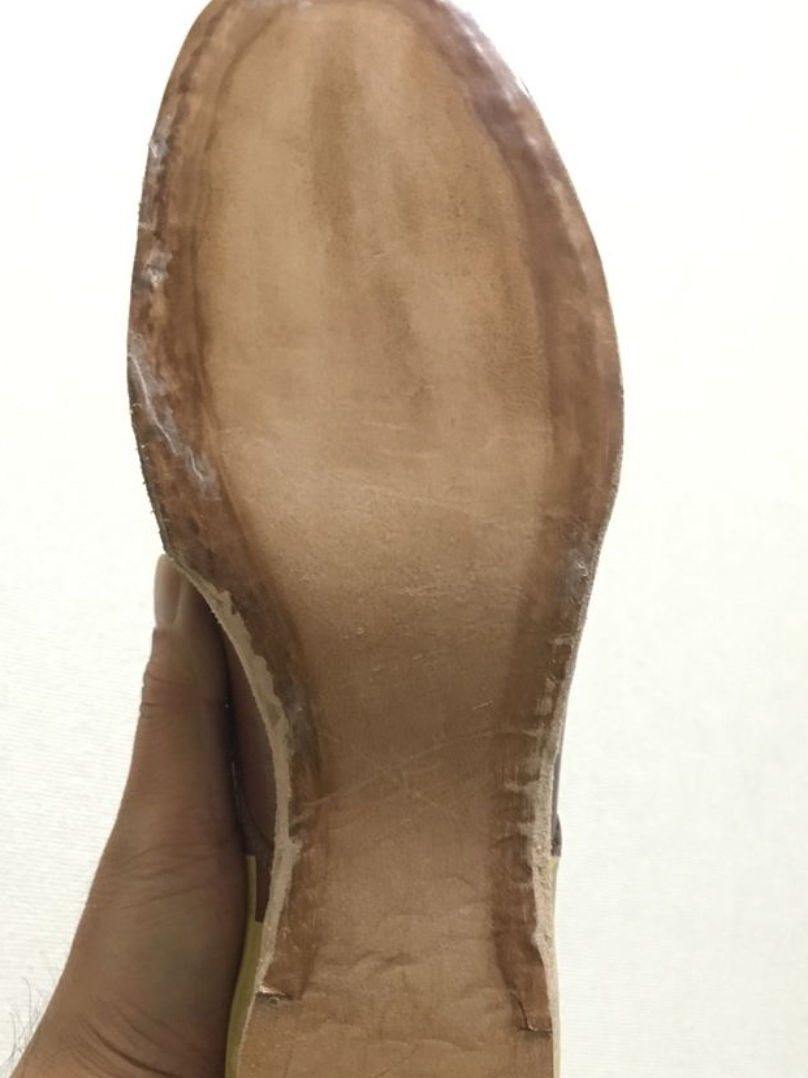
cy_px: 637
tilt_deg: +16.4
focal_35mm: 42
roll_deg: -3.5
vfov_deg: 44.6
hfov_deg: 34.3
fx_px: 1308
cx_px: 351
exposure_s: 1/24
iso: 200
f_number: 2.2
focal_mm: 4.15
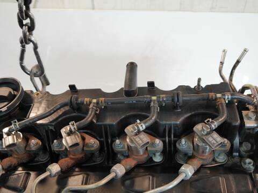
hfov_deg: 56.8
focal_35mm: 32
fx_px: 239
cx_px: 129
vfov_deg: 44.2
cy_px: 96
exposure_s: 1/60
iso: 500
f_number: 3.8
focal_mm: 16
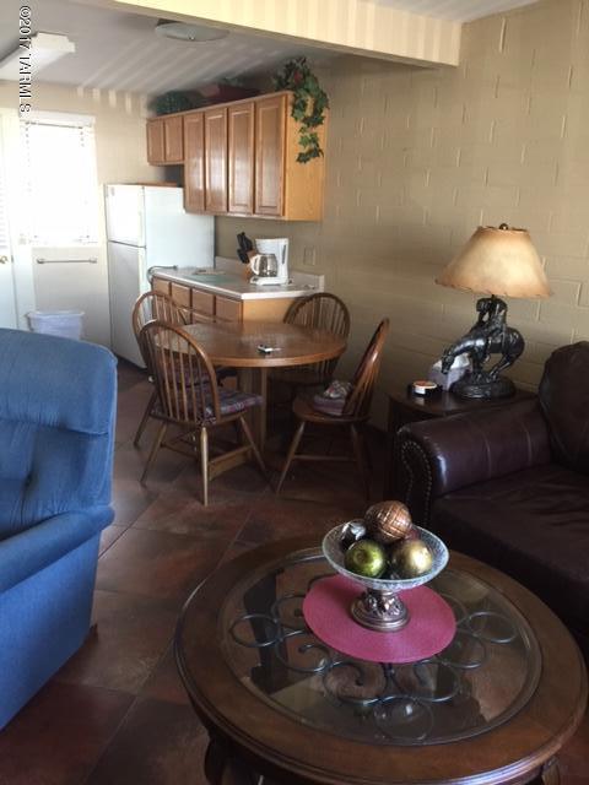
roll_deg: -3.0
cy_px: 392
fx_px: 658
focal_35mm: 29
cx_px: 294
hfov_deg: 48.2
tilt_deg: -16.0
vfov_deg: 61.7
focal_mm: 4.15
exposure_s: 1/15
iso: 100
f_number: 2.2
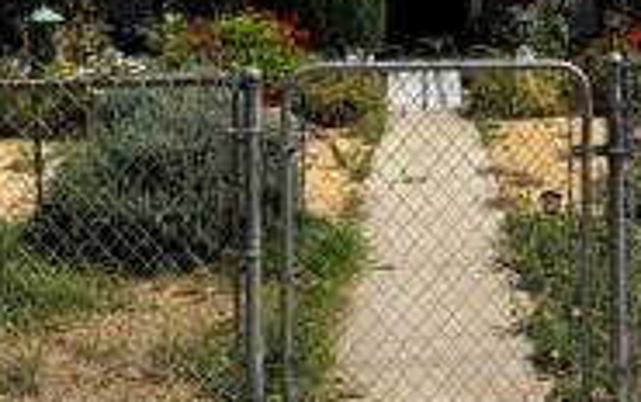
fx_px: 962
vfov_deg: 22.7
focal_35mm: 55
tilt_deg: -2.8
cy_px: -3
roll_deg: +0.7
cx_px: 492
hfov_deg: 35.9
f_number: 1.78
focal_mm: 6.76
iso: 80
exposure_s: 1/4049
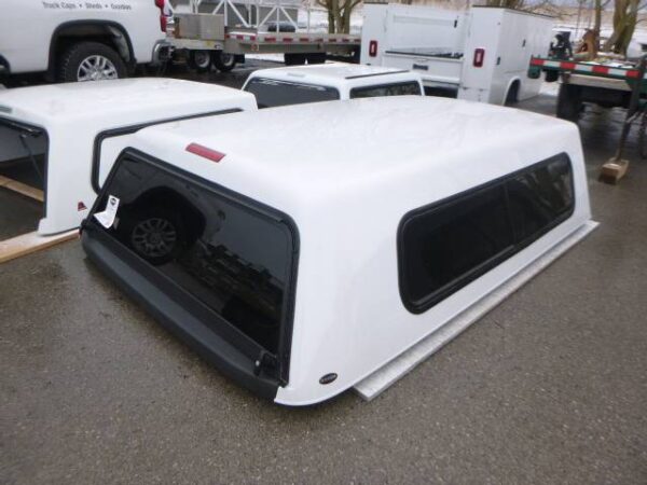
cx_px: 324
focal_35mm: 25
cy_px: 242
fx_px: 467
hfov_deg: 69.4
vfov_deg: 54.9
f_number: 3.9
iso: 100
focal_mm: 4.5
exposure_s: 1/200
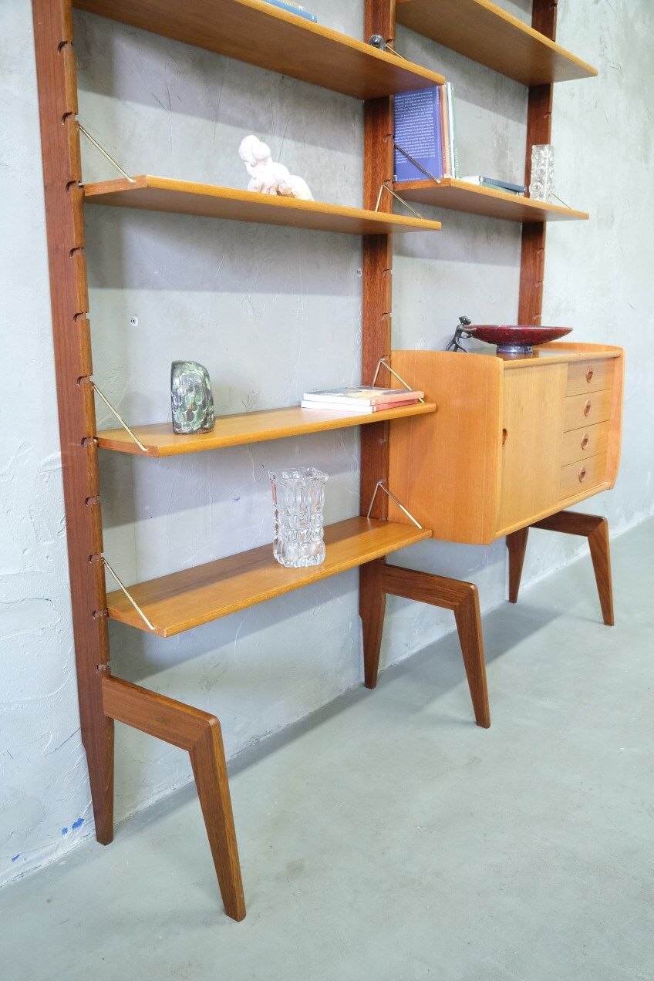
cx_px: 327
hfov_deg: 43.6
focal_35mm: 30
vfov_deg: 61.9
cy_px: 490
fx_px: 817
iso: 4000
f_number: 4
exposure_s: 1/28
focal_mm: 20.2
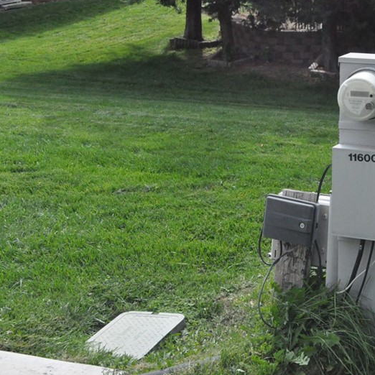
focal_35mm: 80
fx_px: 981
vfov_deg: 21.6
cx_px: 298
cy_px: 206
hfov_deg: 21.4
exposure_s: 1/4000
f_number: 7.1
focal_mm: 32
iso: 3200
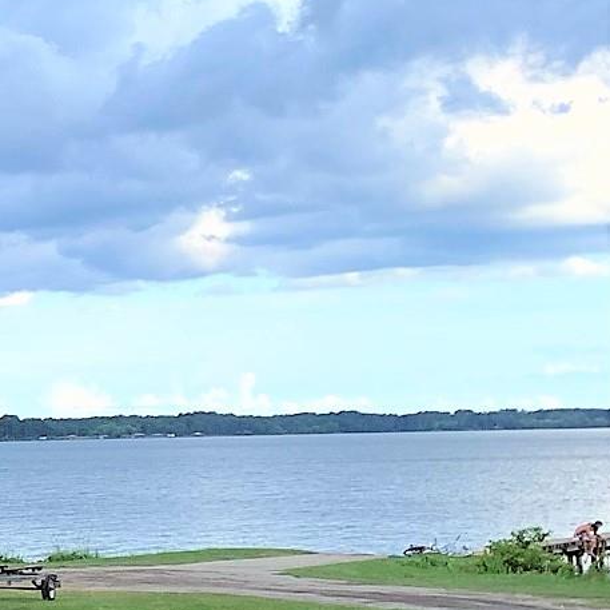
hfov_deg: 13.5
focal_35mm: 103
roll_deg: +1.1
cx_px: -749
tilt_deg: +5.4
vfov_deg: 16.9
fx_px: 2054
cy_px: 266
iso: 25
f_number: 1.8
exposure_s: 1/639
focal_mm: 4.25
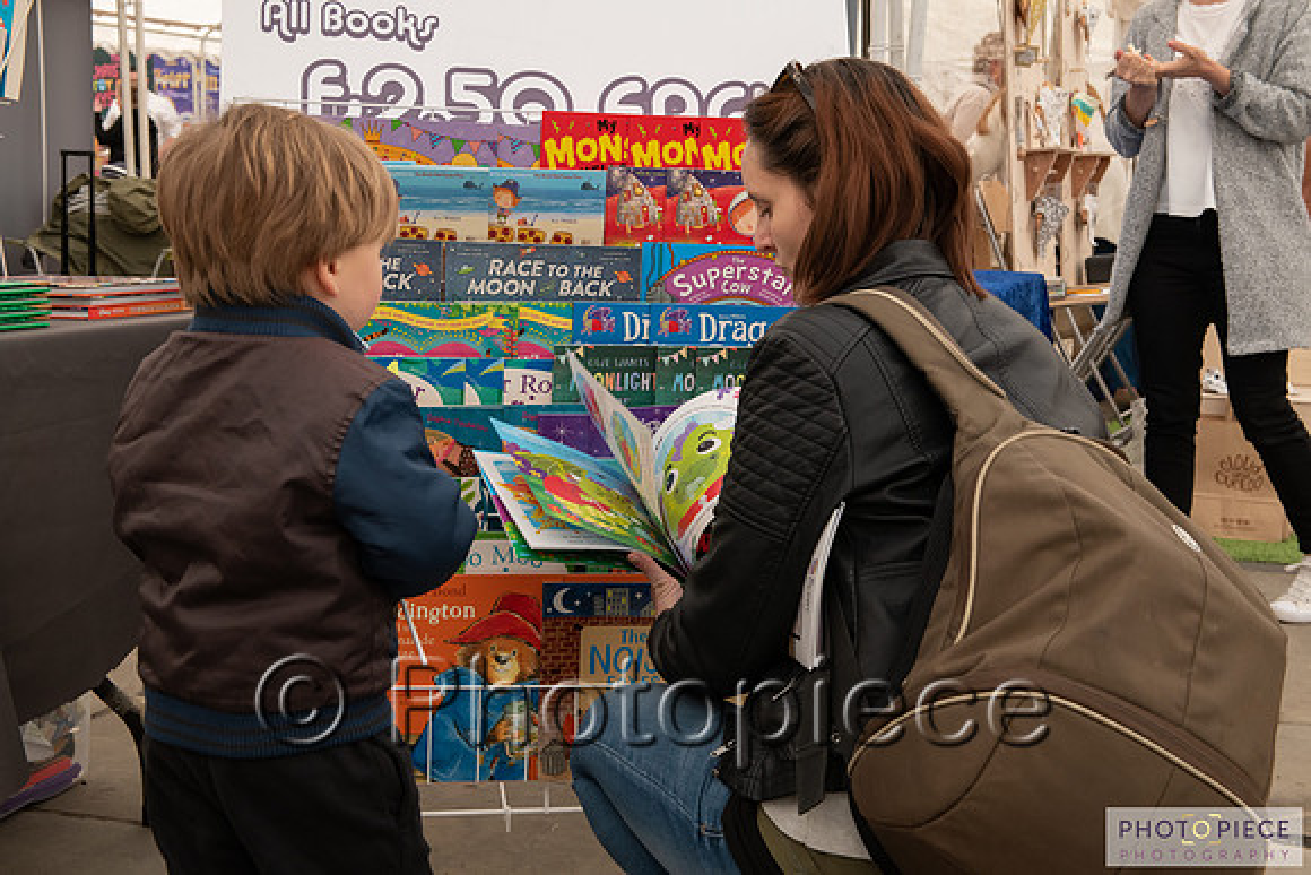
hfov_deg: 40.0
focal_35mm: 49
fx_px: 1800
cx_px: 666
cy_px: 438
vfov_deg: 27.3
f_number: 8
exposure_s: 1/320
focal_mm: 48
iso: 800
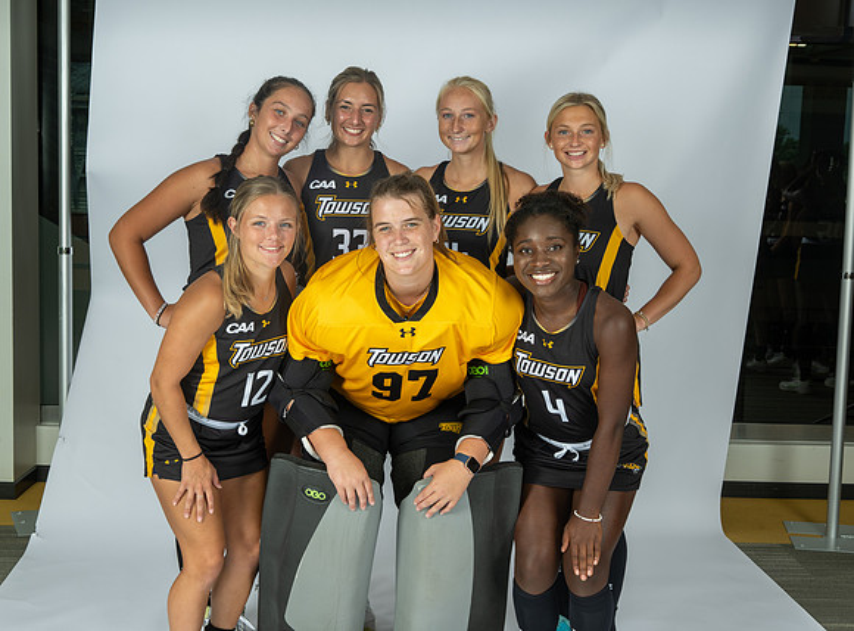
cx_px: 444
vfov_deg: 28.0
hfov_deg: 37.4
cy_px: 322
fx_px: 1263
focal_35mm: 51
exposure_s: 1/200
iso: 160
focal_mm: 44
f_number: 10
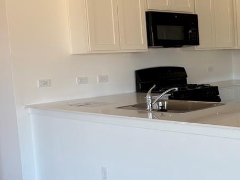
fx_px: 416
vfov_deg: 24.4
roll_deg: +1.2
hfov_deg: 29.2
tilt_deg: -4.4
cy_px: 90
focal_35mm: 60
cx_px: 262
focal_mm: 5.96
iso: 64
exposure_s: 1/121
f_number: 1.6
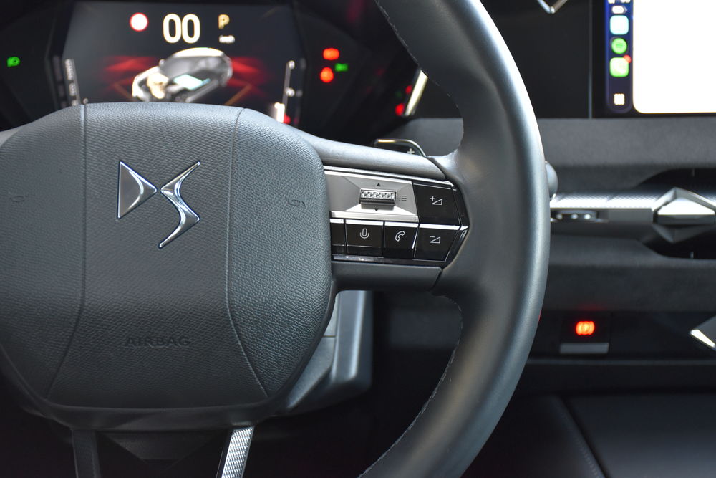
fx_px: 1253
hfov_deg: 31.9
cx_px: 358
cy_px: 239
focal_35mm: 63
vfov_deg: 21.6
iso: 1100
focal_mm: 42
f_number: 4.5
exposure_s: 1/60
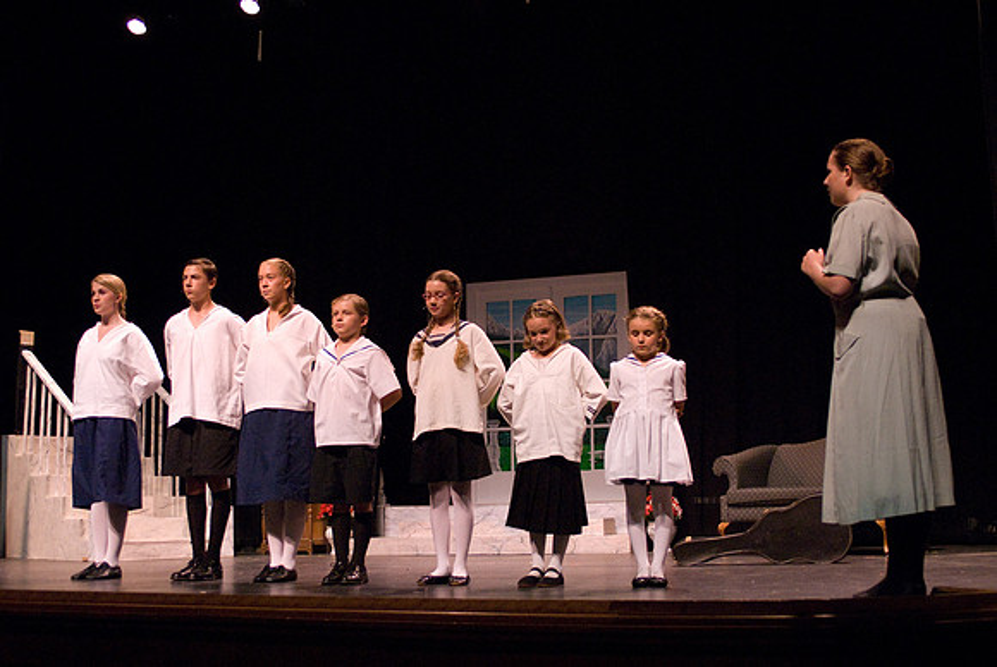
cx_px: 498
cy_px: 334
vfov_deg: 29.0
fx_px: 1289
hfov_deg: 42.3
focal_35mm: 46
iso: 1600
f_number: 2.8
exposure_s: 1/200
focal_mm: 31
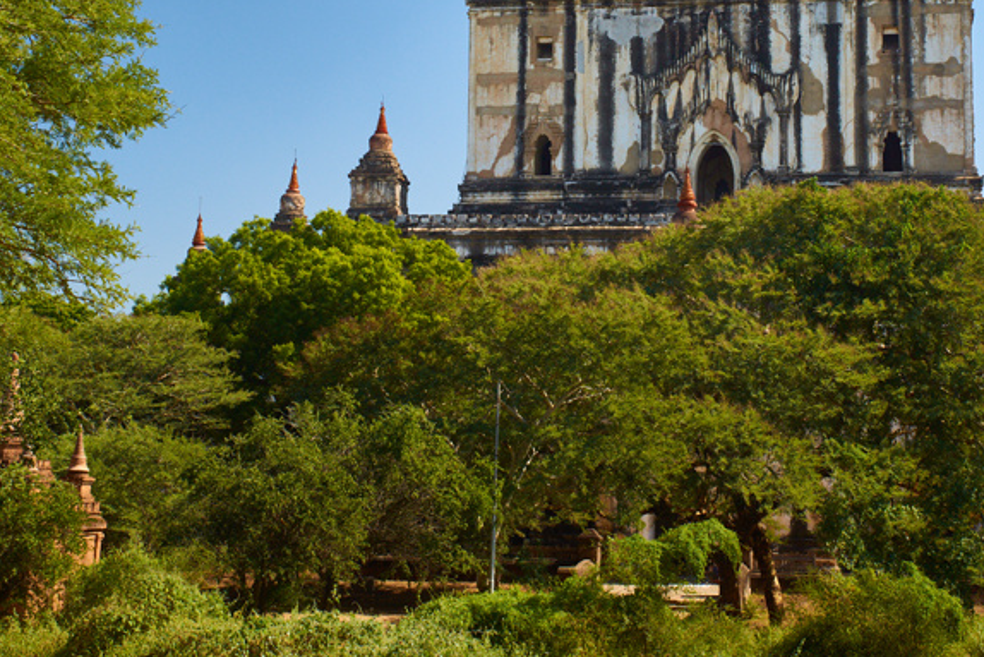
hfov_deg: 32.9
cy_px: 112
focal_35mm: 61
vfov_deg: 21.9
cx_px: 523
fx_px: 1668
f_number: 8
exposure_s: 1/125
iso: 200
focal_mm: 35
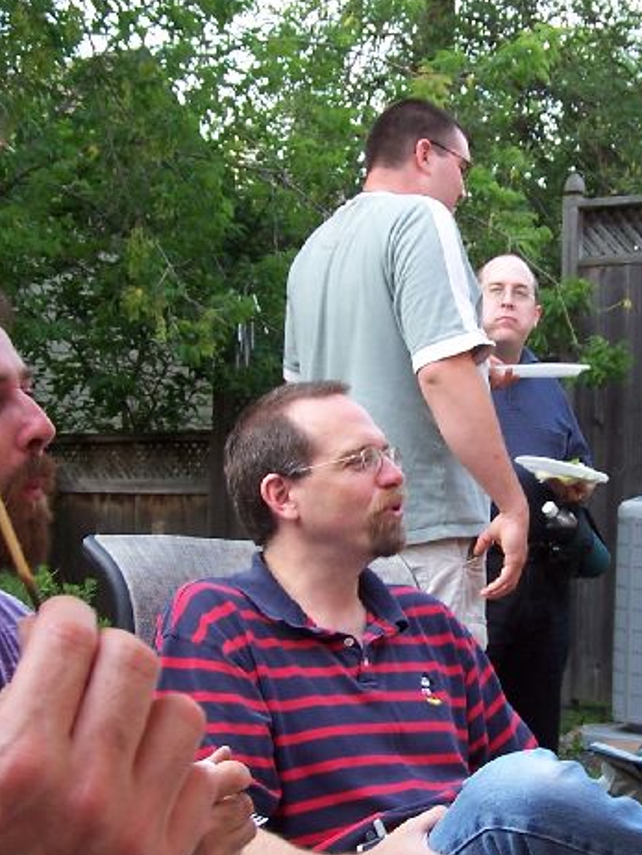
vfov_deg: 27.4
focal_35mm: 71
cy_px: 494
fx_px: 1754
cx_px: 468
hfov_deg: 20.6
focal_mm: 6.3
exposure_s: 1/80
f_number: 2.8
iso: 80
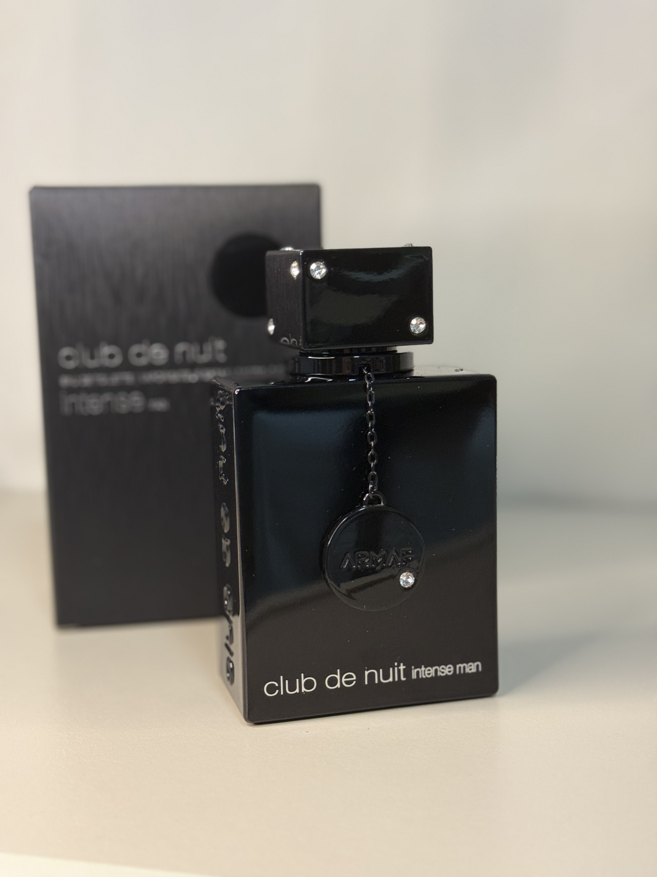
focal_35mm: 48
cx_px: 328
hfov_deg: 30.3
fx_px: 1215
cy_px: 438
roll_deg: +1.1
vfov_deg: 39.7
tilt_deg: -7.5
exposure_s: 1/60
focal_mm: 6.76
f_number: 1.78
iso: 250
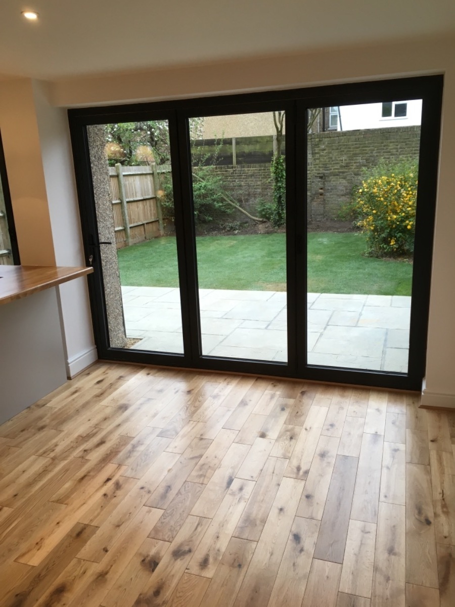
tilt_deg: -15.8
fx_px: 508
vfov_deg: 61.7
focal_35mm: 29
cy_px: 304
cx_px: 228
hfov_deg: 48.2
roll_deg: +1.8
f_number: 2.2
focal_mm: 4.15
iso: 25
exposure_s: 1/33
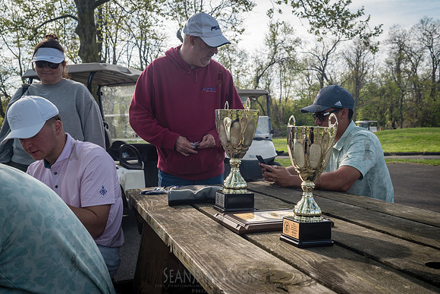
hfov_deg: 54.4
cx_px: 220
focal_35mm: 35
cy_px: 147
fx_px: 428
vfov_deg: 37.9
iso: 200
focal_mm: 35
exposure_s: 1/160
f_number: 8
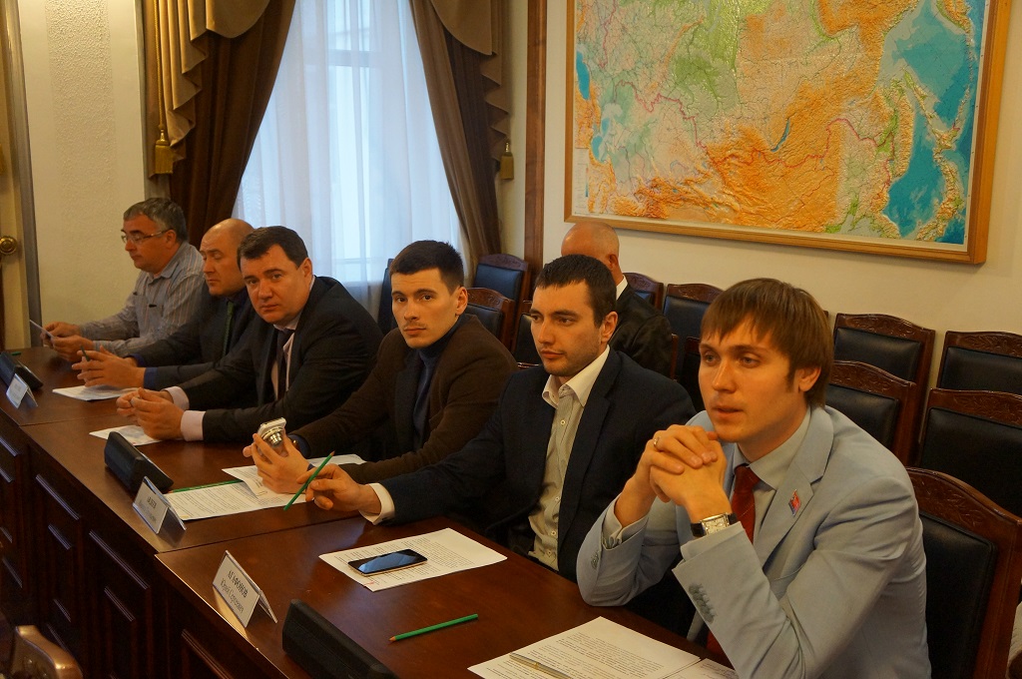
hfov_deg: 51.3
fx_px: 1063
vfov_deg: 35.4
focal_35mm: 38
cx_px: 511
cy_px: 340
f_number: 4
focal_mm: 25
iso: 2000
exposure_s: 1/160
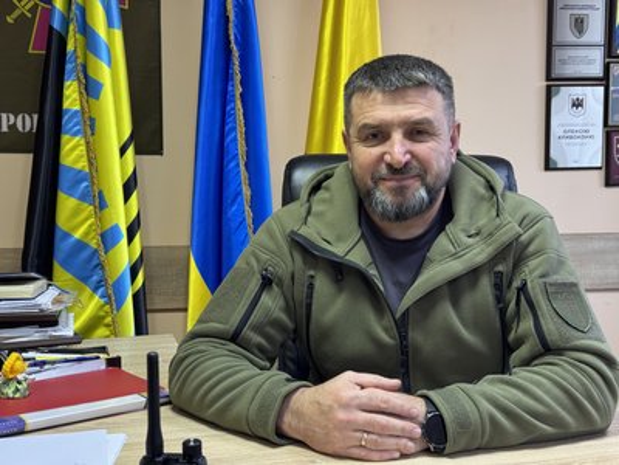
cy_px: 232
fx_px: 858
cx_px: 310
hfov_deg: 39.7
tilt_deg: -4.7
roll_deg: +0.1
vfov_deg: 30.3
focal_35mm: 48
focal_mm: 6.76
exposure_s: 1/50
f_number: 1.78
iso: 125
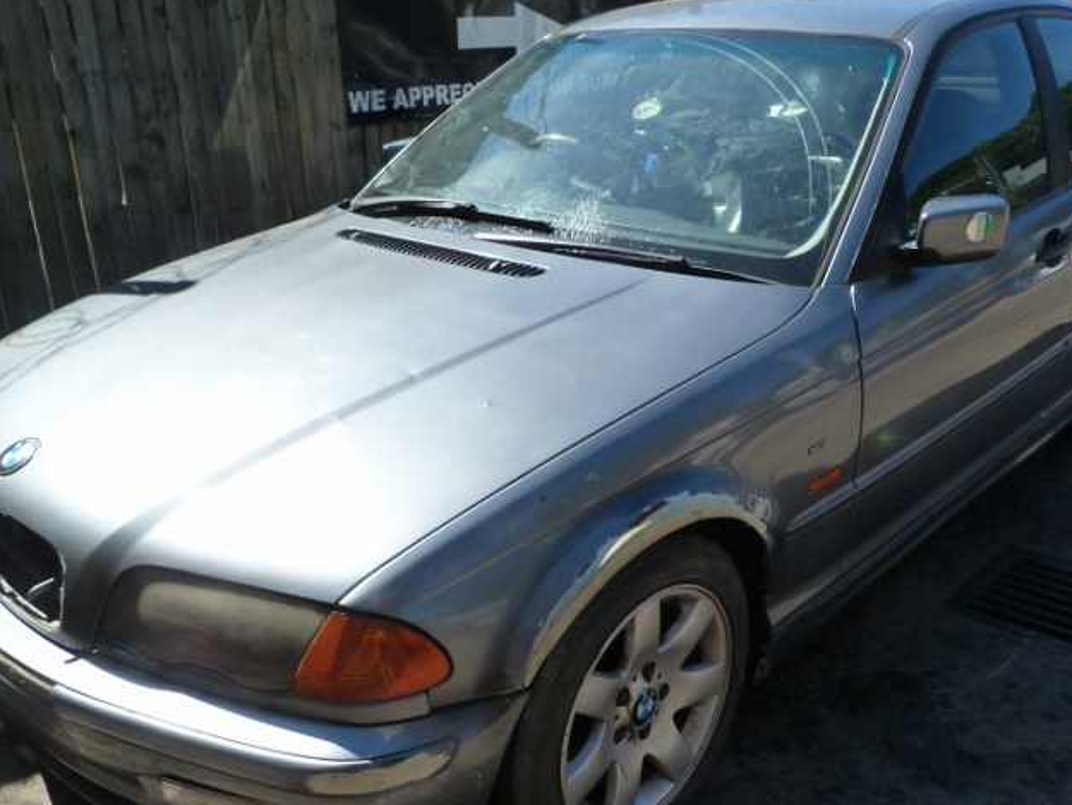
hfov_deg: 56.8
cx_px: 547
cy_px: 482
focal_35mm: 32
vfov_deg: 44.0
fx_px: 991
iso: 125
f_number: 5
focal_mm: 4.5
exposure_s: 1/200
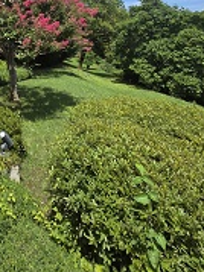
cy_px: 9
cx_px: -8
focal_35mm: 29
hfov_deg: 40.9
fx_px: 228
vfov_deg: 51.4
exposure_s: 1/1899
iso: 40
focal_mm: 2.2
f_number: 1.9
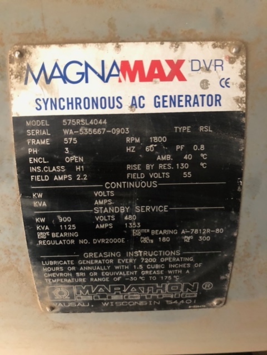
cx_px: 134
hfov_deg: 49.7
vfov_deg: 63.4
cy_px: 178
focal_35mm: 28
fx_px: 288
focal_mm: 4
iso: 100
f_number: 1.8
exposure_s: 1/4
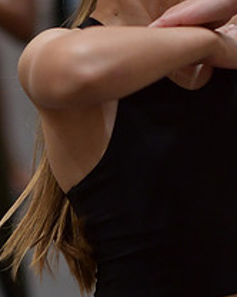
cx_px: 183
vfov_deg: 5.8
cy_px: 116
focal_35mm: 333
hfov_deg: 4.6
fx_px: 2924
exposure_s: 1/800
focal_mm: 85
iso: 1250
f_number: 2
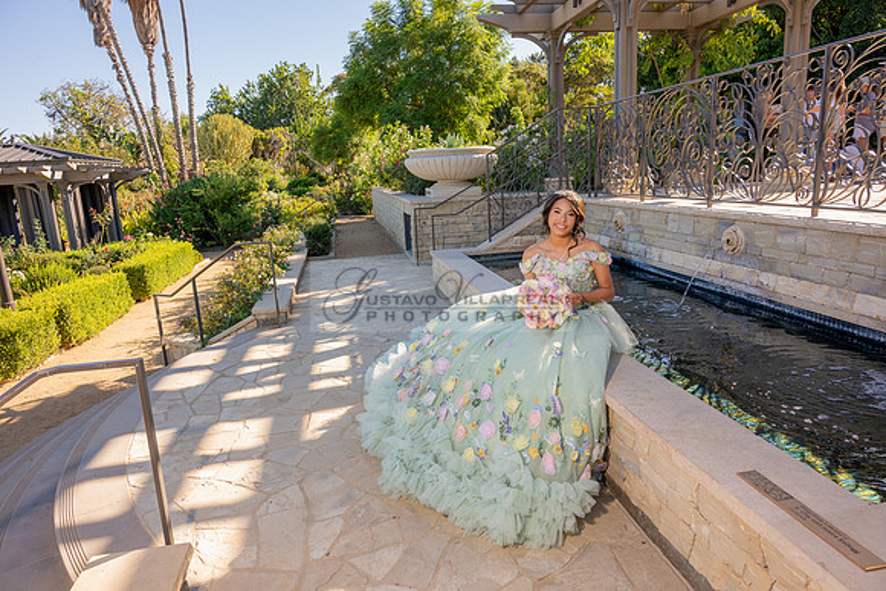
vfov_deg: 53.2
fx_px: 591
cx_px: 443
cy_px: 296
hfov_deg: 73.7
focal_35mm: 24
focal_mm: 24
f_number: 7.1
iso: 200
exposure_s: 1/200
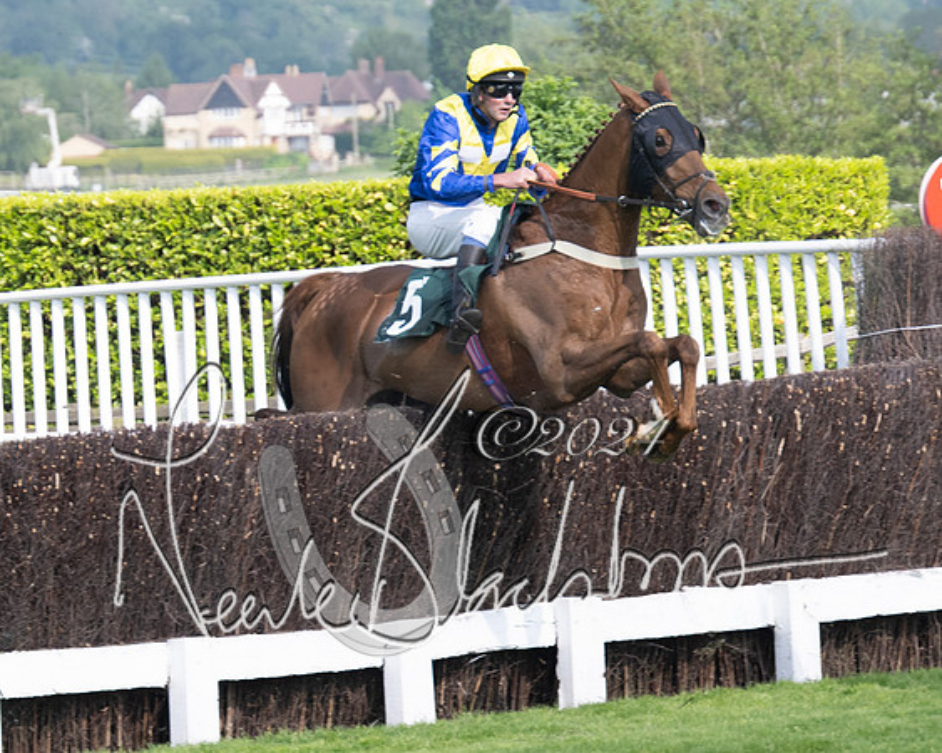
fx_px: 9819
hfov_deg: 5.5
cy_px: 394
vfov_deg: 4.4
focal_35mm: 352
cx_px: 250
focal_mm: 125
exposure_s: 1/1600
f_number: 4
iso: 400
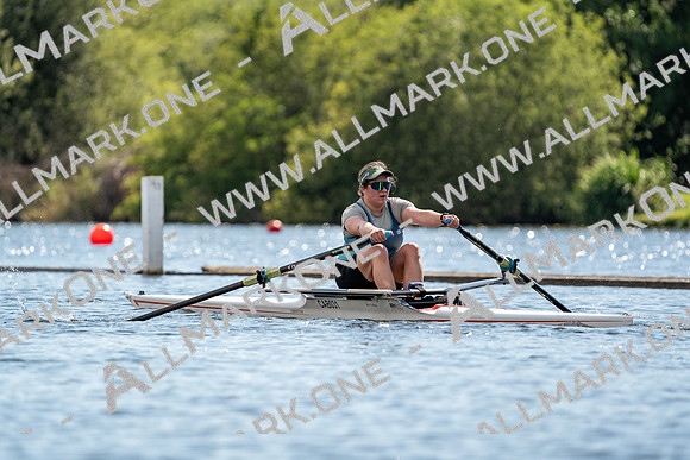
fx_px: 8454
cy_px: 230
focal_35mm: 441
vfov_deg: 3.1
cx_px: 345
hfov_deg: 4.7
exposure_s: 1/2000
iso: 250
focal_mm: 441
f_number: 6.3
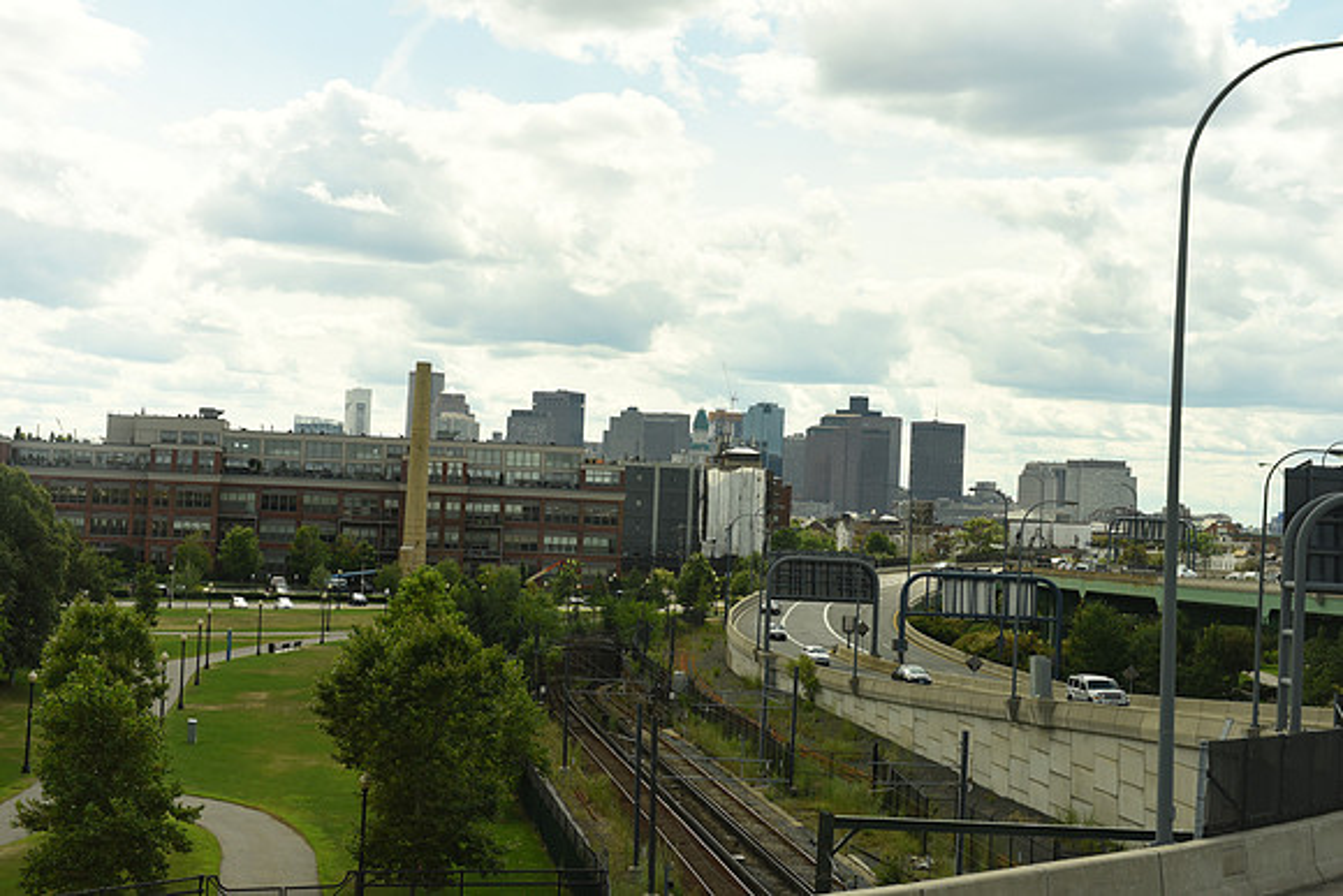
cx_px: 672
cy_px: 448
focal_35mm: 56
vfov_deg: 24.2
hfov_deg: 35.6
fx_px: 2090
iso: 500
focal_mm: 56
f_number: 5
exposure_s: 1/400
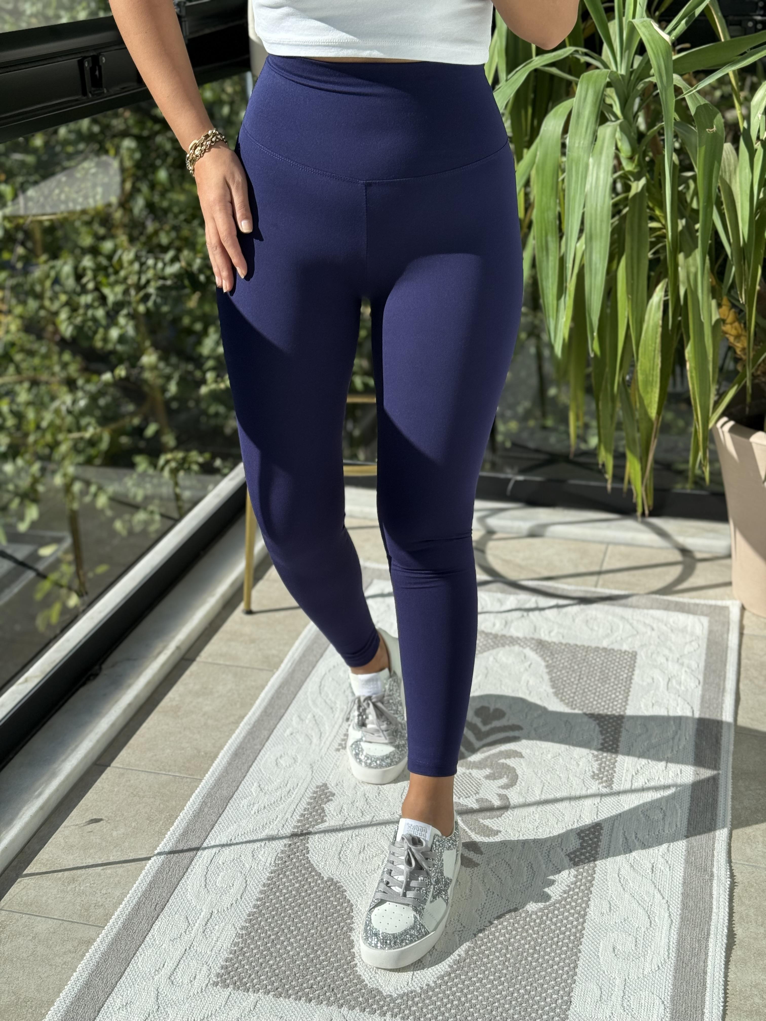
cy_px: 510
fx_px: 1416
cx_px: 383
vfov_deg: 39.7
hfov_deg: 30.3
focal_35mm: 48
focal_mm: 6.76
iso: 64
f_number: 1.78
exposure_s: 1/1456
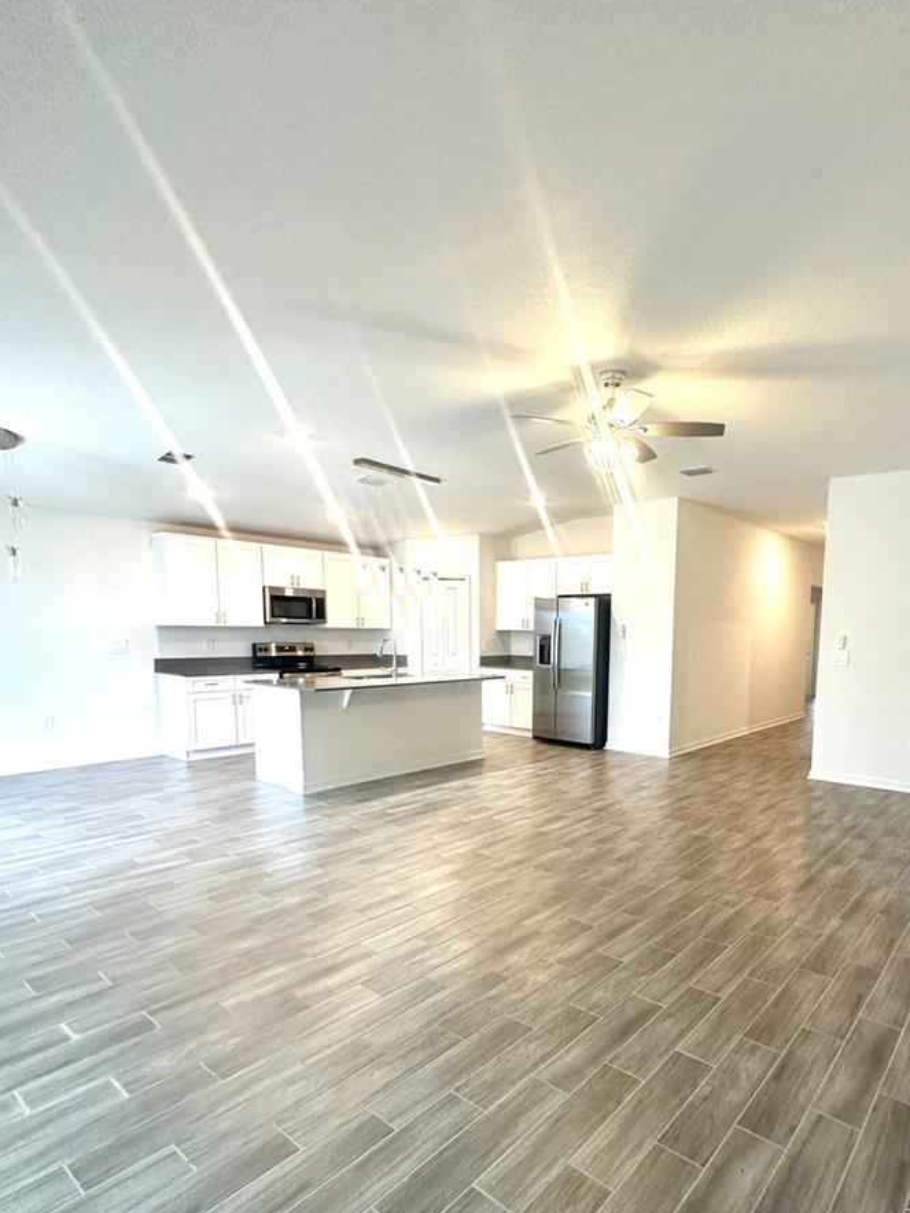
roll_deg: -2.0
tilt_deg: -7.0
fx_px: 666
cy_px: 705
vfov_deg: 84.0
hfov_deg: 67.6
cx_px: 572
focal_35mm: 19
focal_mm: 2.22
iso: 200
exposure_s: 1/120
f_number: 2.2
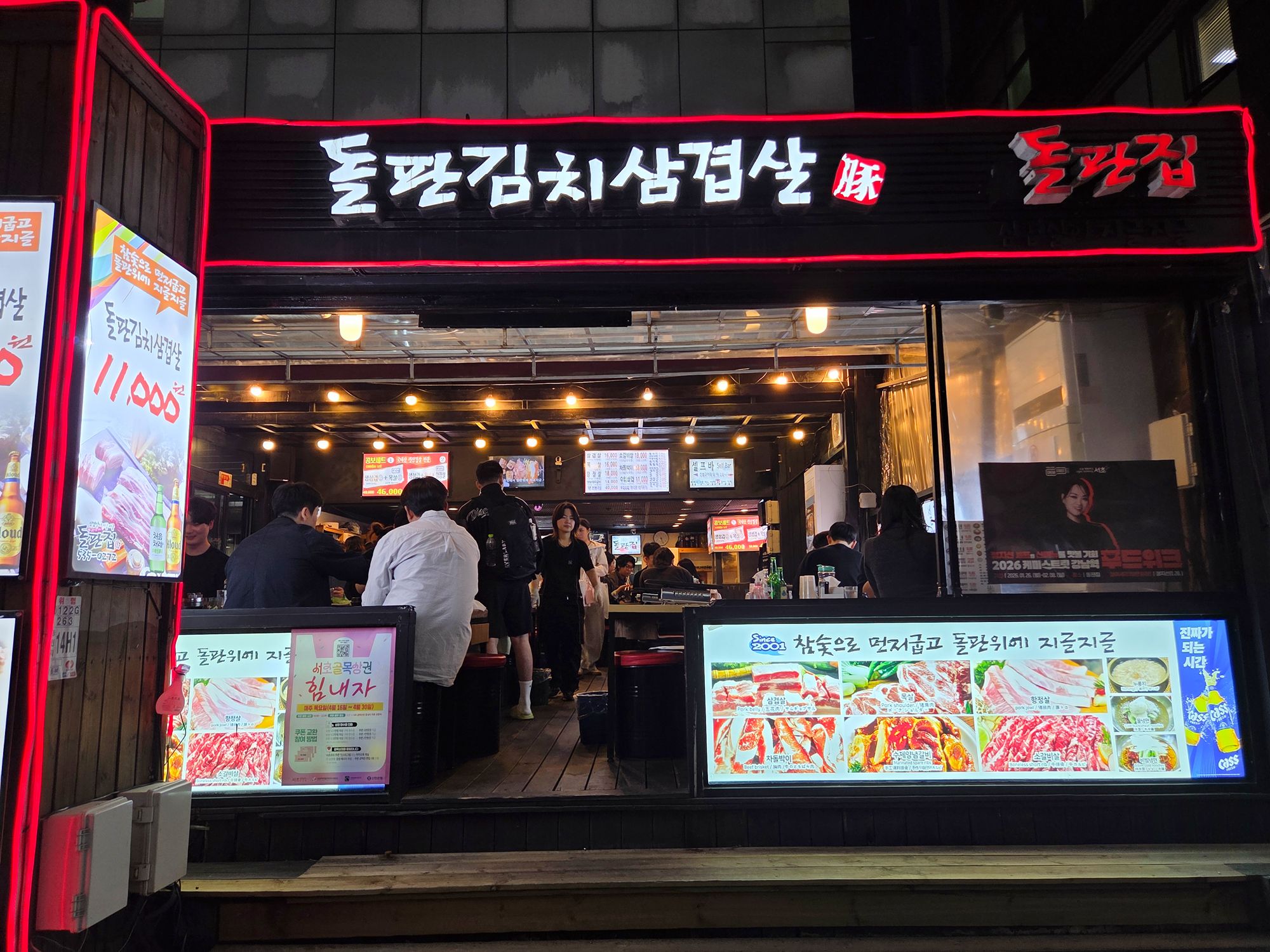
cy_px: 476
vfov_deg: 58.9
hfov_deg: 73.9
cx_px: 635
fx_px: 844
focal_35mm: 23
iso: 64
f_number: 1.8
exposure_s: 1/120
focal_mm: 5.4
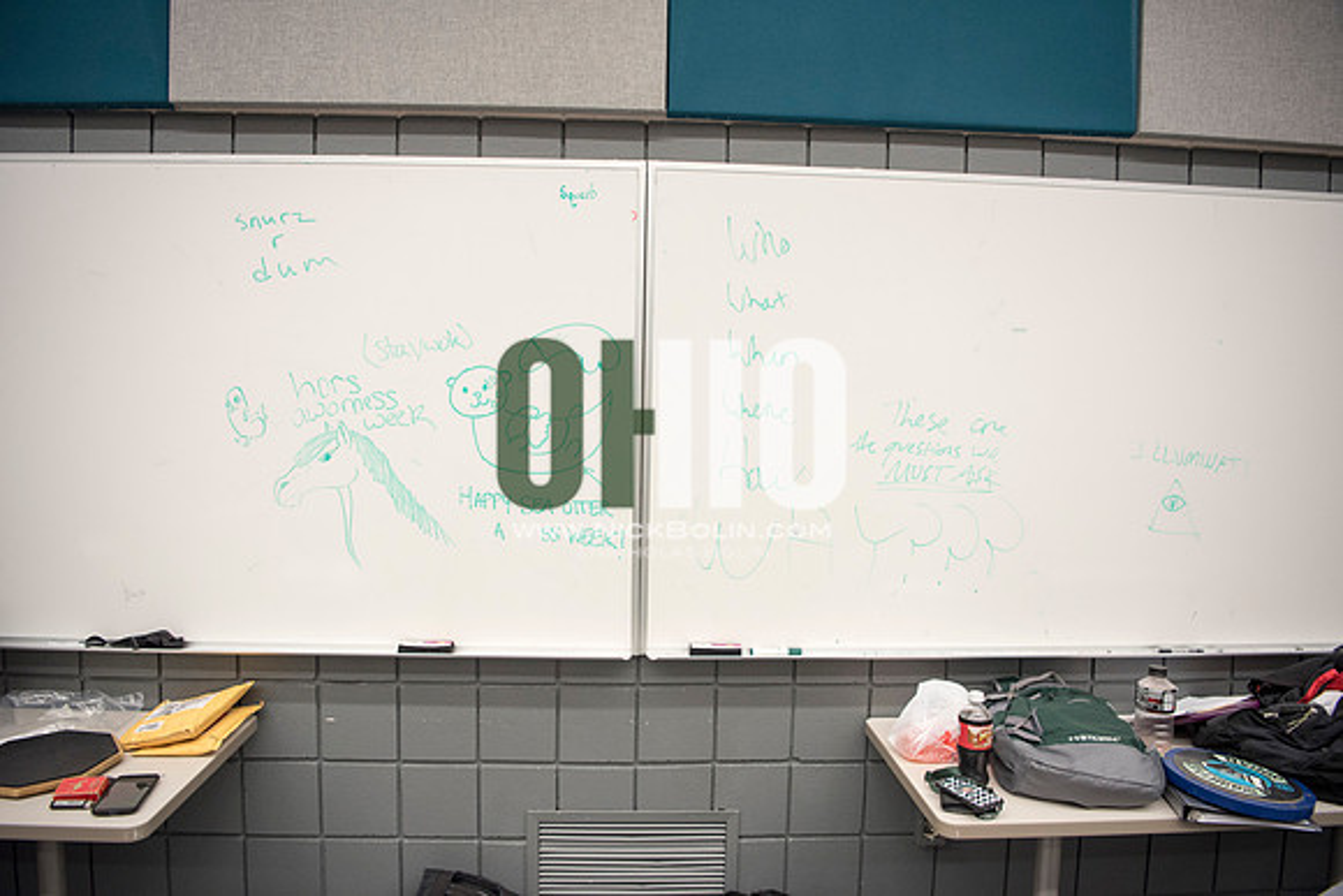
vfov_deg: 53.2
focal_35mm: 24
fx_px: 896
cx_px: 672
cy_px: 448
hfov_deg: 73.7
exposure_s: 1/160
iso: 1250
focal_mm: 24
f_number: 2.8
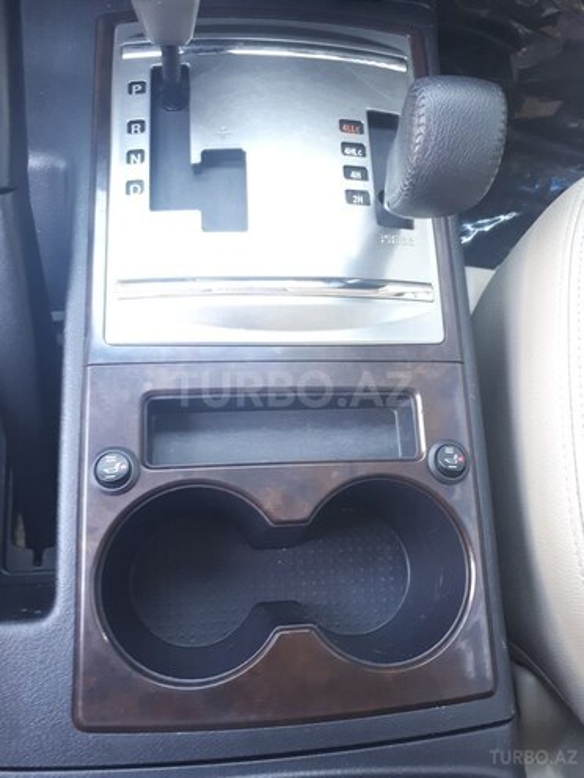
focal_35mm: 27
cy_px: 389
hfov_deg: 51.4
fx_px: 607
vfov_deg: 65.3
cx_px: 292
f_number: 1.9
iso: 160
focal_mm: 3.6
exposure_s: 1/25
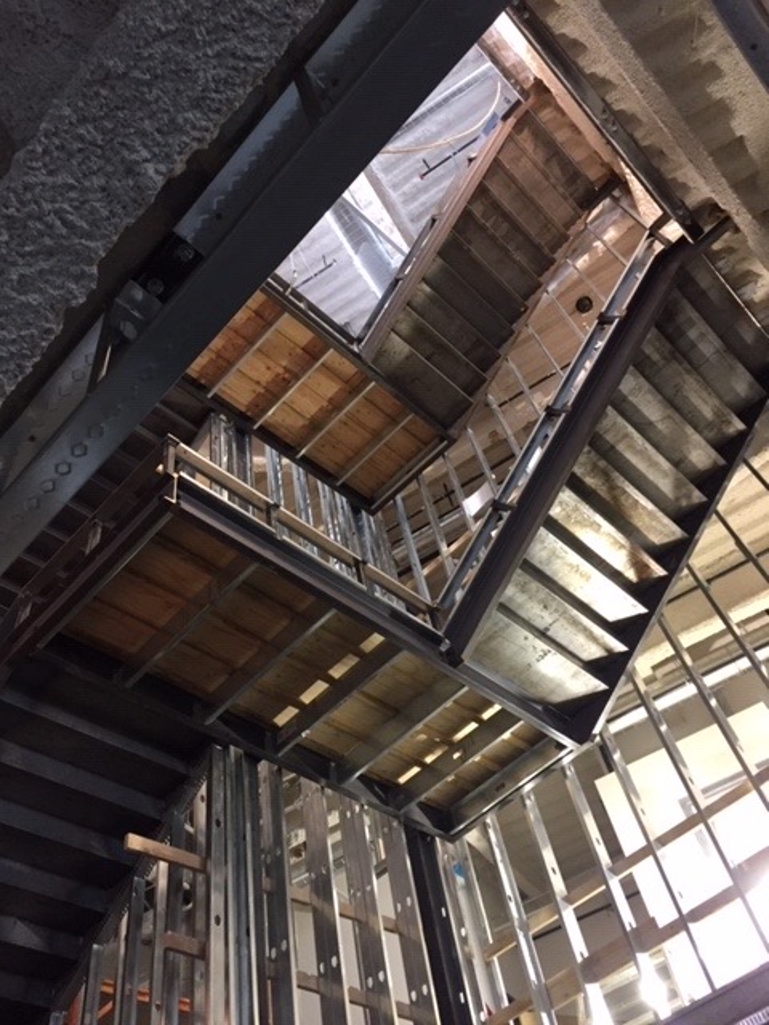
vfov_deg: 61.7
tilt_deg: +51.3
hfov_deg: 48.2
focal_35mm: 29
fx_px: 859
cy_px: 512
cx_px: 384
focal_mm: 4.15
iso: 160
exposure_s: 1/30
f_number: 2.2
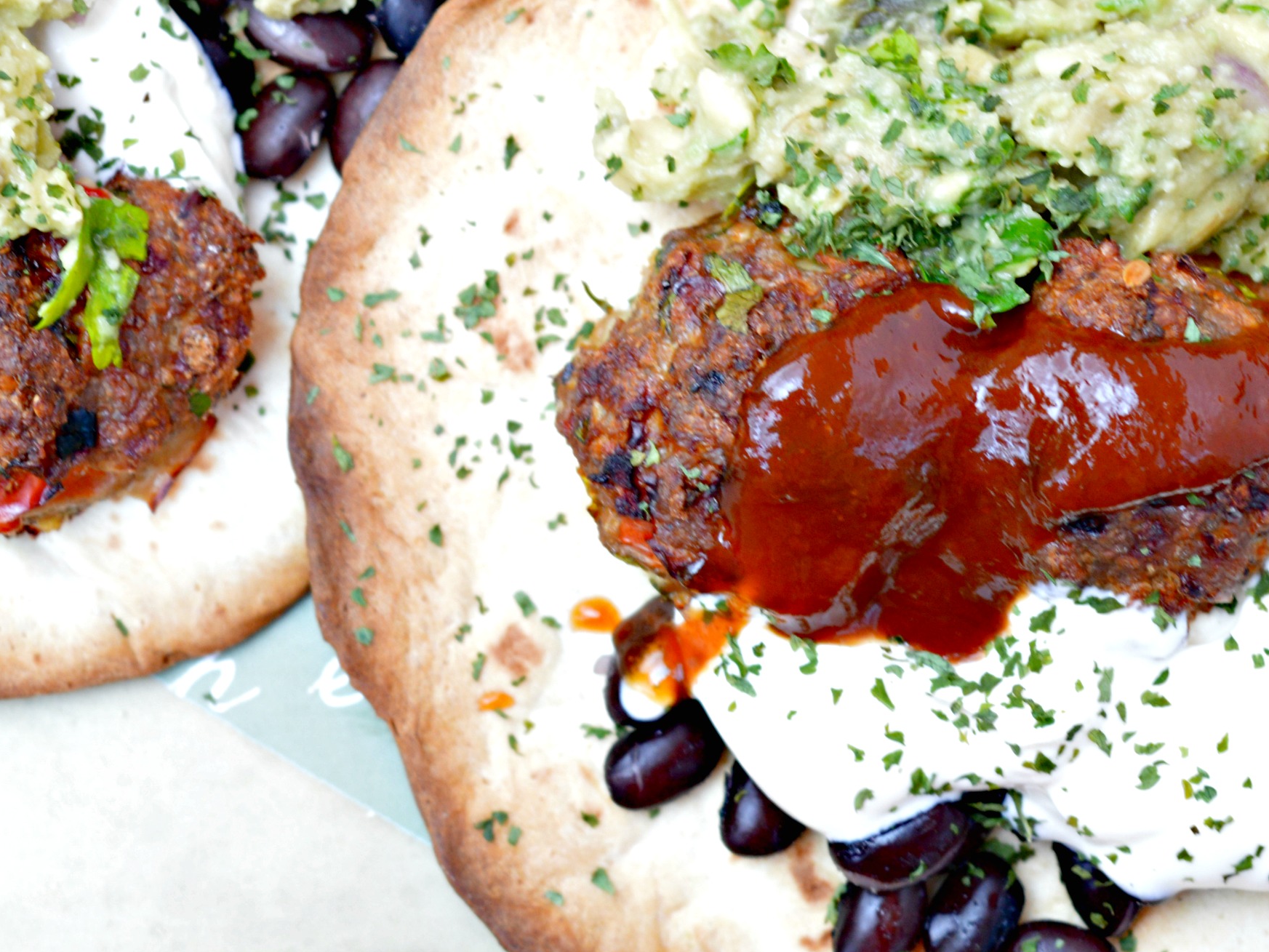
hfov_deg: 13.1
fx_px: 5533
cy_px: 151
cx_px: 451
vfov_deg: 9.8
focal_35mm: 151
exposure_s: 1/13
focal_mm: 55
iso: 400
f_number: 5.6
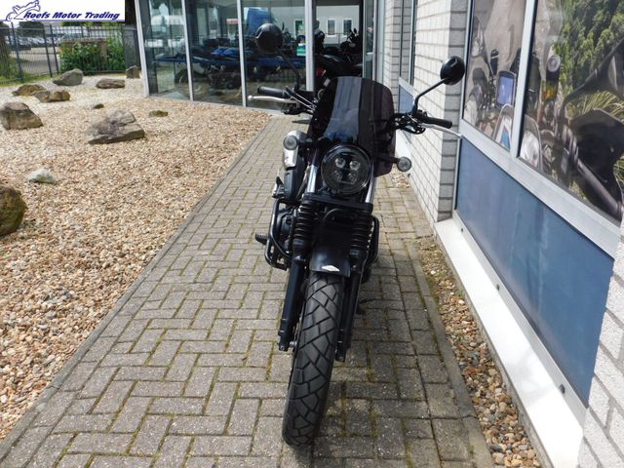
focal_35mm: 30
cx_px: 312
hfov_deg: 60.0
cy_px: 234
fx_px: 541
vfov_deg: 46.8
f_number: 3.2
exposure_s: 1/800
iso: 125
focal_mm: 5.3
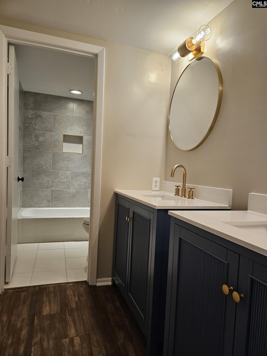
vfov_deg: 73.9
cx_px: 134
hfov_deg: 58.9
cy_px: 178
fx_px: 237
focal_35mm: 23
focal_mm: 5.4
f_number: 1.8
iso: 160
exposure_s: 1/120
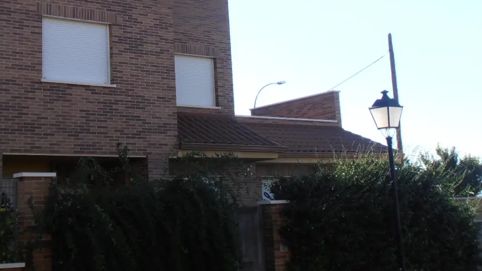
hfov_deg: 34.4
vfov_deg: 19.9
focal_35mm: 60
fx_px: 767
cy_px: 57
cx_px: 140
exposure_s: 1/400
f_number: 3.9
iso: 80
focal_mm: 6.61
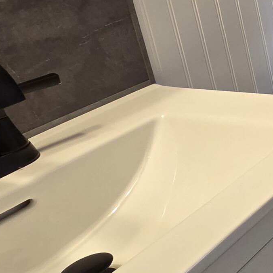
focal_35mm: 51
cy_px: 10
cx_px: 548
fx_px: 455
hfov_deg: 19.1
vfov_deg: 31.3
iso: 160
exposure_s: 1/60
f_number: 2.2
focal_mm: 2.2
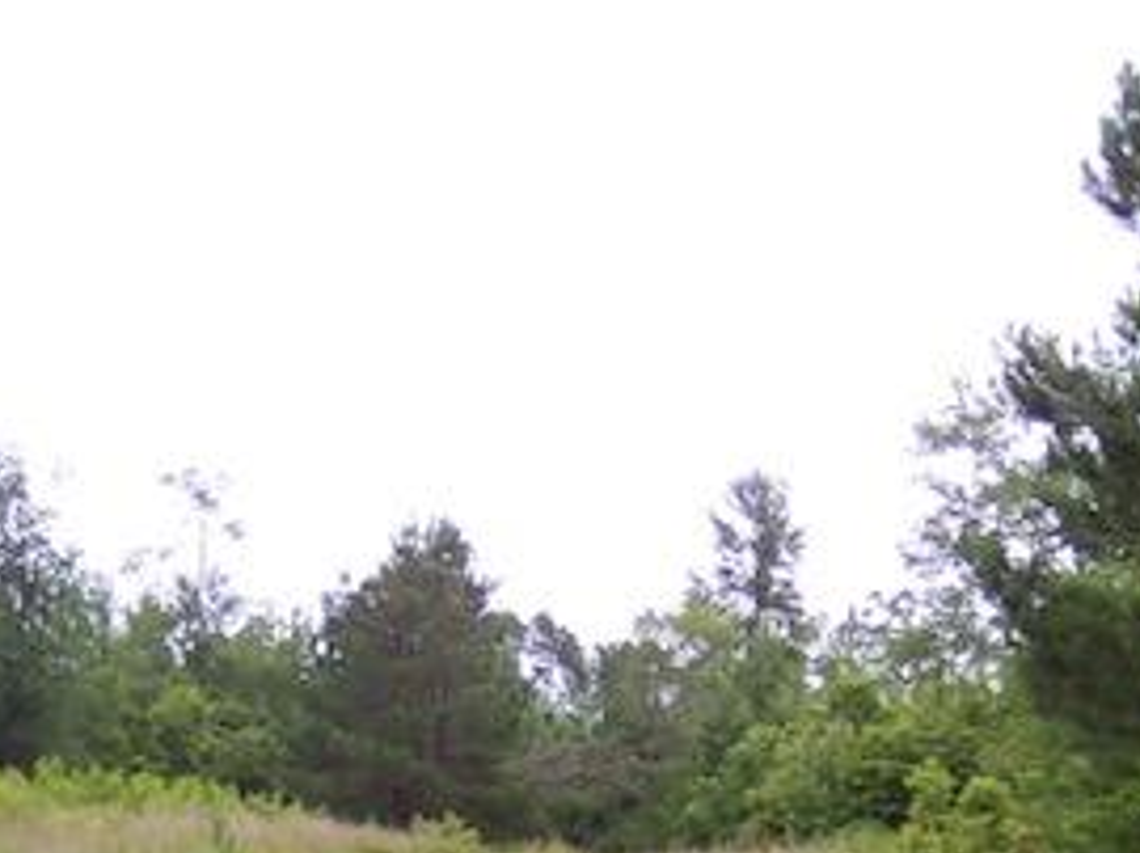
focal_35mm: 90
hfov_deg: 21.7
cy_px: 923
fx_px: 2961
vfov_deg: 16.0
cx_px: 726
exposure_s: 1/500
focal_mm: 8
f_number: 2.8
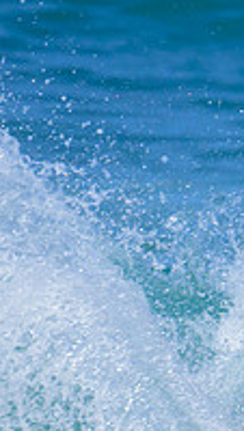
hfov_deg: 0.5
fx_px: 28876
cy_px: 319
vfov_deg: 0.9
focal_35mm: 2519
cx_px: 776
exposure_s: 1/2000
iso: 720
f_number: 11
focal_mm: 610
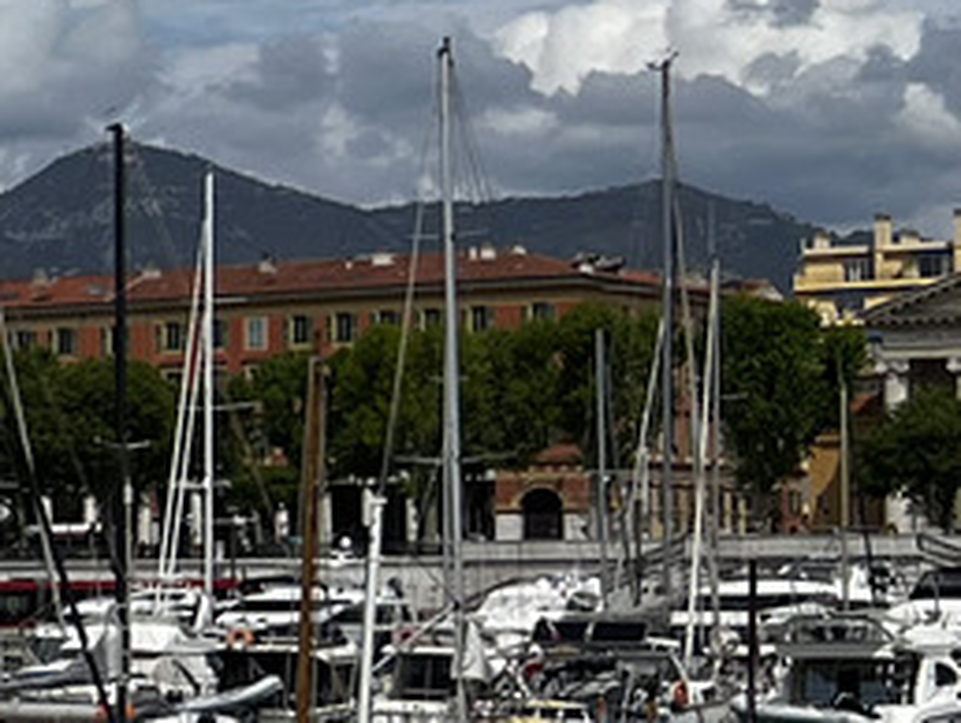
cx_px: -1613
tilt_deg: +1.4
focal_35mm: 161
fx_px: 4474
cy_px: 544
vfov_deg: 9.2
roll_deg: +0.7
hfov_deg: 10.1
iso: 50
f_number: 1.5
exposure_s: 1/10309
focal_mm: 5.7
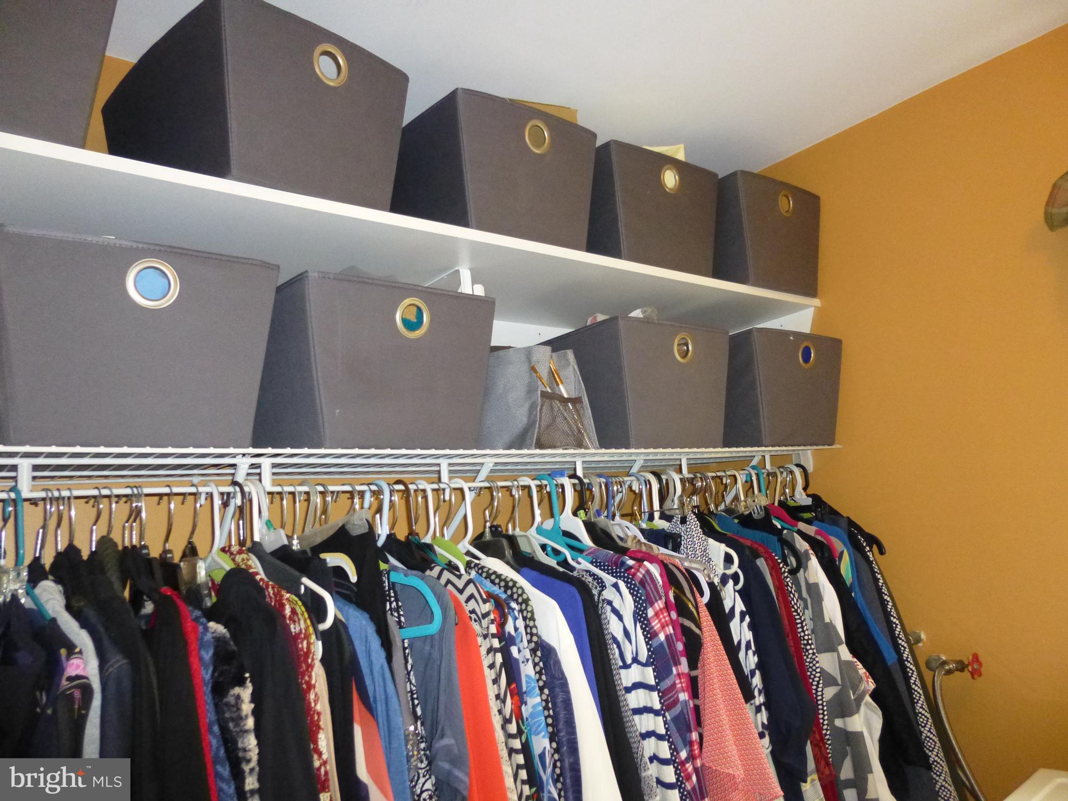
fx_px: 771
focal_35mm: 25
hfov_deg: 69.4
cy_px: 400
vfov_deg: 54.9
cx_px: 534
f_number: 3.1
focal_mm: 4.5
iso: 800
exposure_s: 1/60
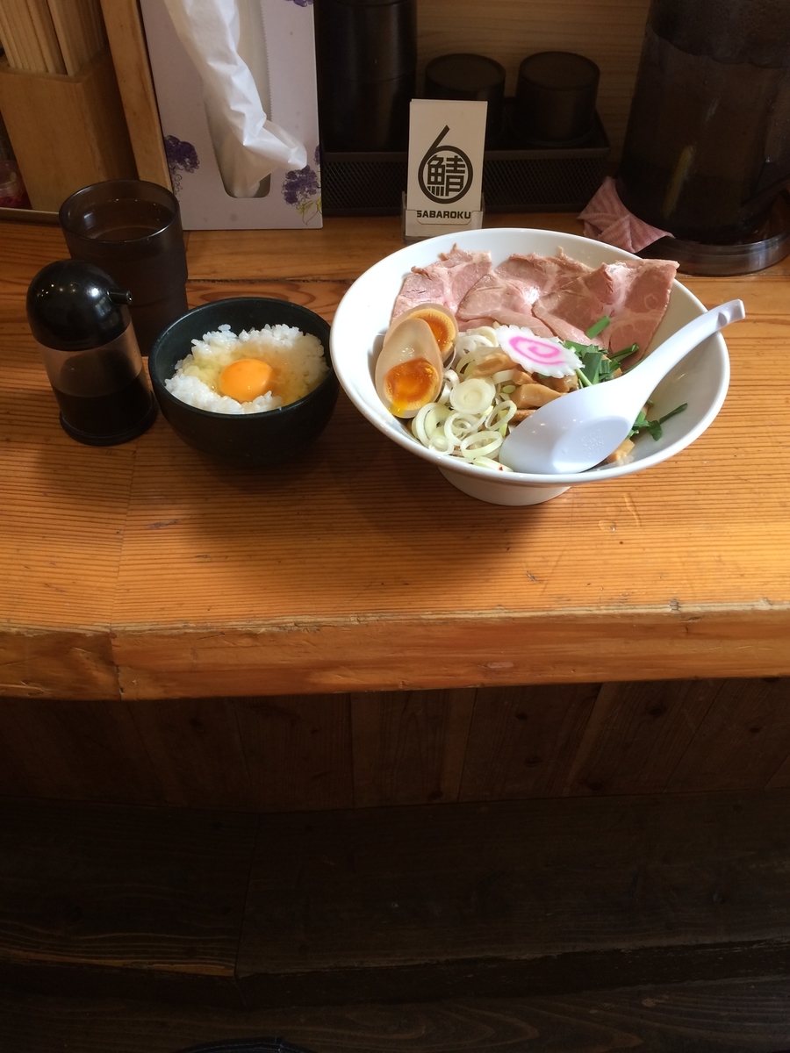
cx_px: 395
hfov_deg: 48.2
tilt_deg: -52.1
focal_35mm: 29
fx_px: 882
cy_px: 526
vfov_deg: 61.7
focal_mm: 4.15
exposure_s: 1/30
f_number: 2.2
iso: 32
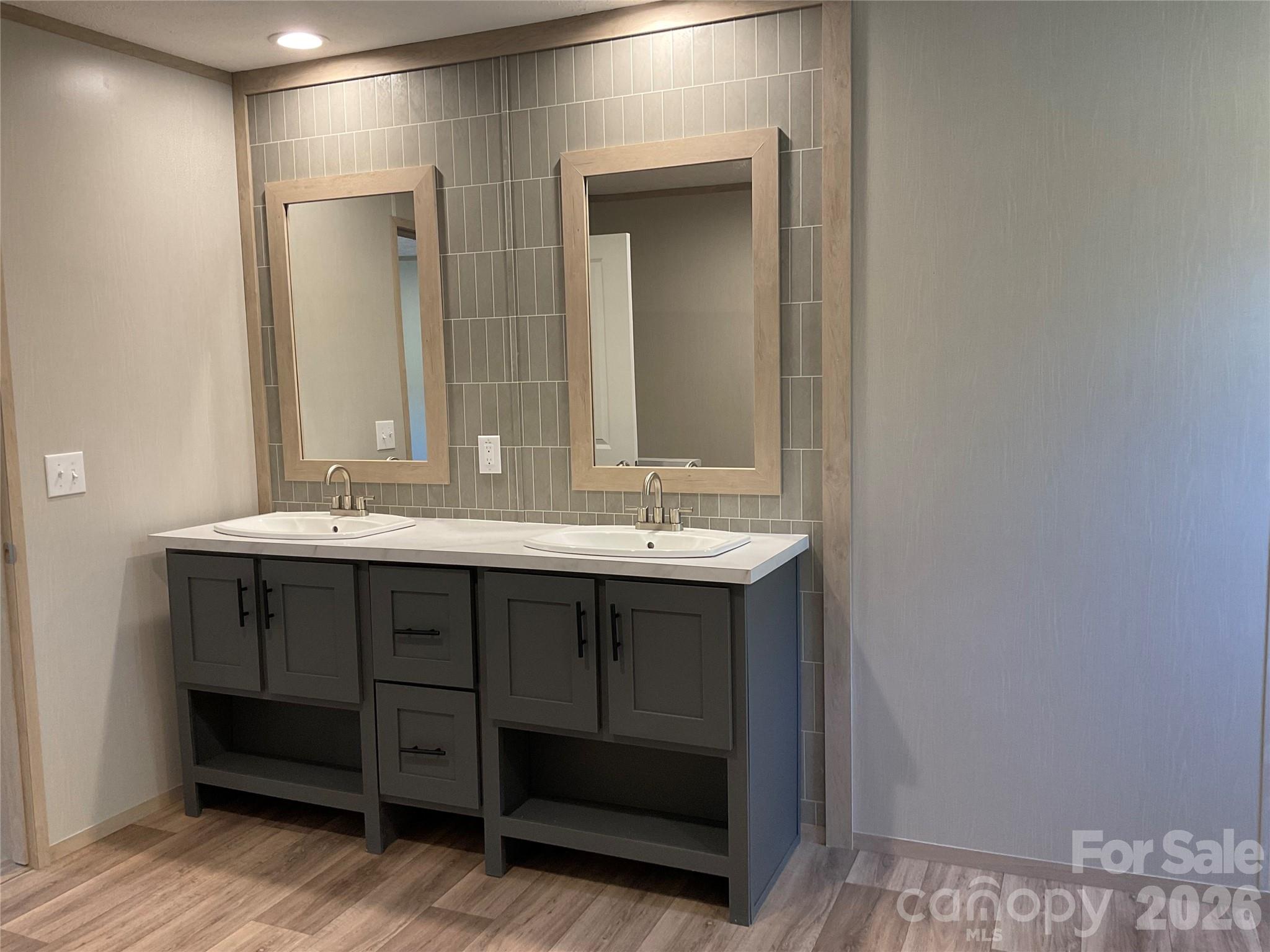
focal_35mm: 29
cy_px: 476
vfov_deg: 48.2
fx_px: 1064
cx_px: 635
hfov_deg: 61.7
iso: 64
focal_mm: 3
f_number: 1.8
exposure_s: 1/60
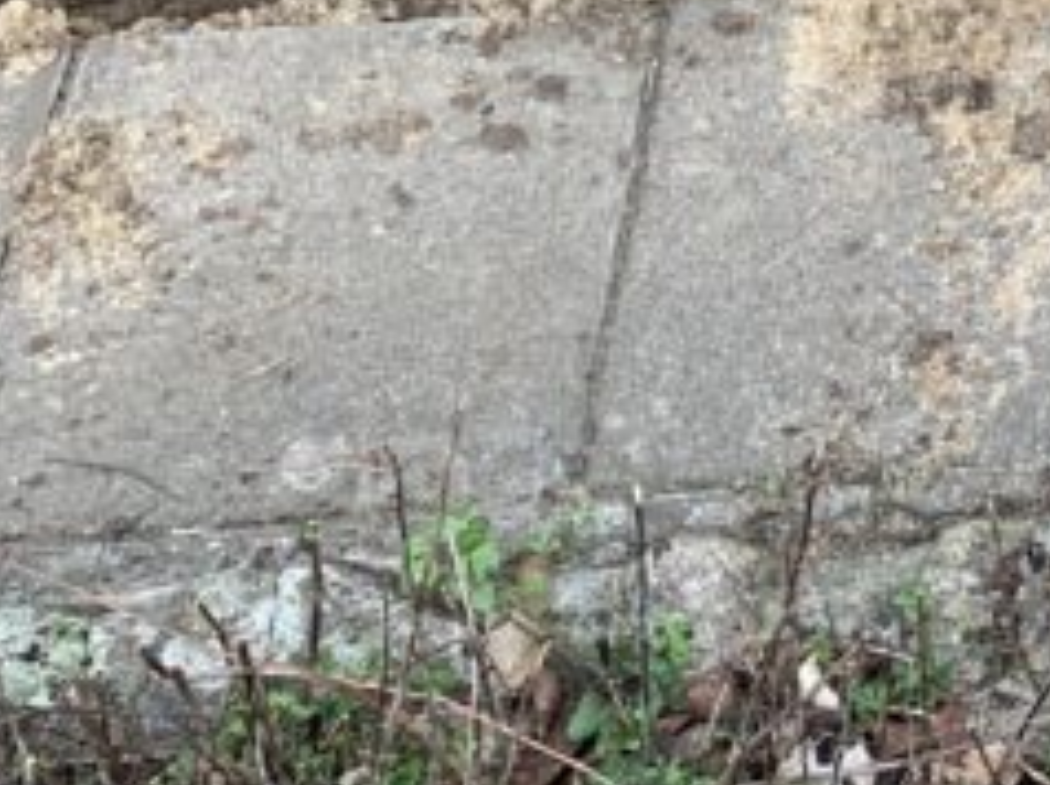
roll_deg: -0.2
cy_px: -679
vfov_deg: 12.0
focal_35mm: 112
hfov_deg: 16.0
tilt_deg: -36.1
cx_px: 1606
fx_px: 3394
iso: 25
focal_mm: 4.25
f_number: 1.8
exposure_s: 1/145
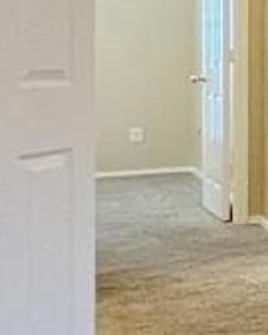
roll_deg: -0.6
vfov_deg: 24.4
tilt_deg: -1.0
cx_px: 945
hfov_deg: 9.5
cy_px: 67
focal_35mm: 77
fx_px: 764
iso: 320
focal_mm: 1.57
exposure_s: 1/60
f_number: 1.8
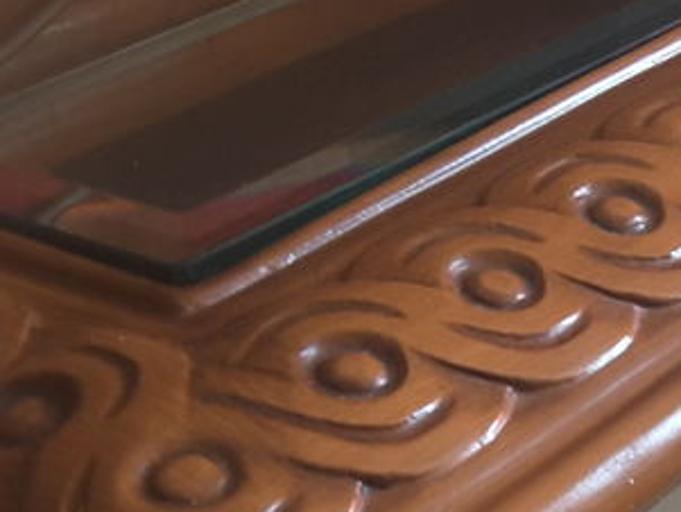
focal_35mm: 103
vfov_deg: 13.8
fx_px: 2027
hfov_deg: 17.2
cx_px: 1023
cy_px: 684
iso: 100
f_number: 1.9
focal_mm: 2.9
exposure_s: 1/33
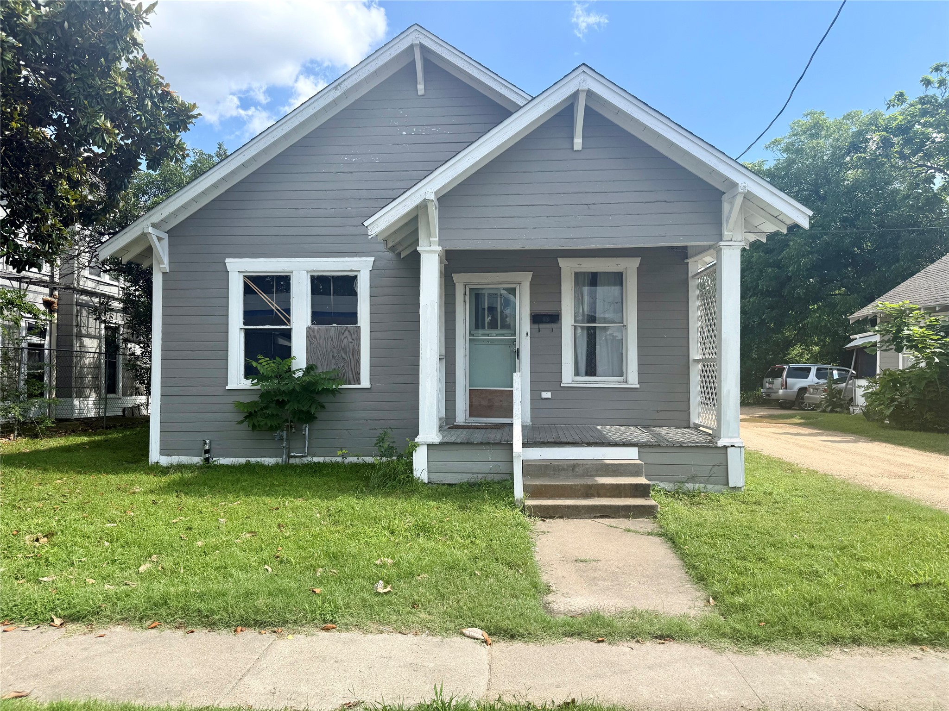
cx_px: 474
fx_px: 658
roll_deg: +0.0
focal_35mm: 24
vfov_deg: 56.8
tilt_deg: +1.2
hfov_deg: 71.6
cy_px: 356
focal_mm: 6.76
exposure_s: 1/2232
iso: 80
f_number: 1.78
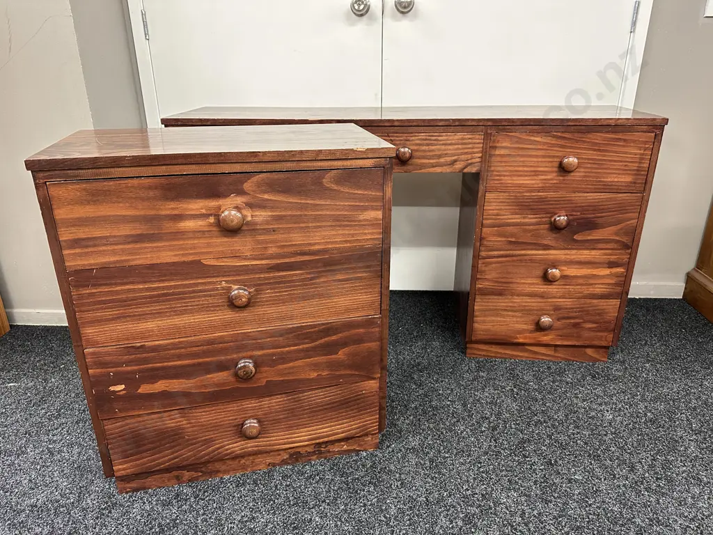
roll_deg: +0.3
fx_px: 494
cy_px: 268
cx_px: 356
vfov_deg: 56.8
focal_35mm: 24
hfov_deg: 71.6
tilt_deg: -21.9
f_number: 1.78
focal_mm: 6.86
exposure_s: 1/50
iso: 320
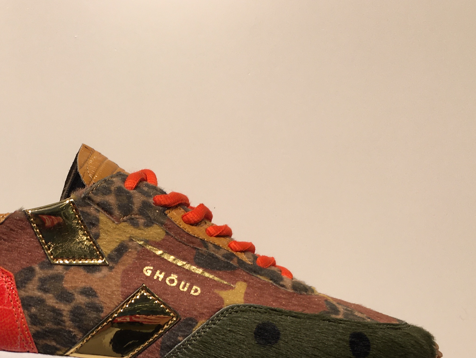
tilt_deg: +5.5
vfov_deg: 24.9
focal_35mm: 57
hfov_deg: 32.6
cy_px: 318
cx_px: 79
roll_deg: +1.5
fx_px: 784
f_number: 2.2
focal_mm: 4.15
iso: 25
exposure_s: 1/100
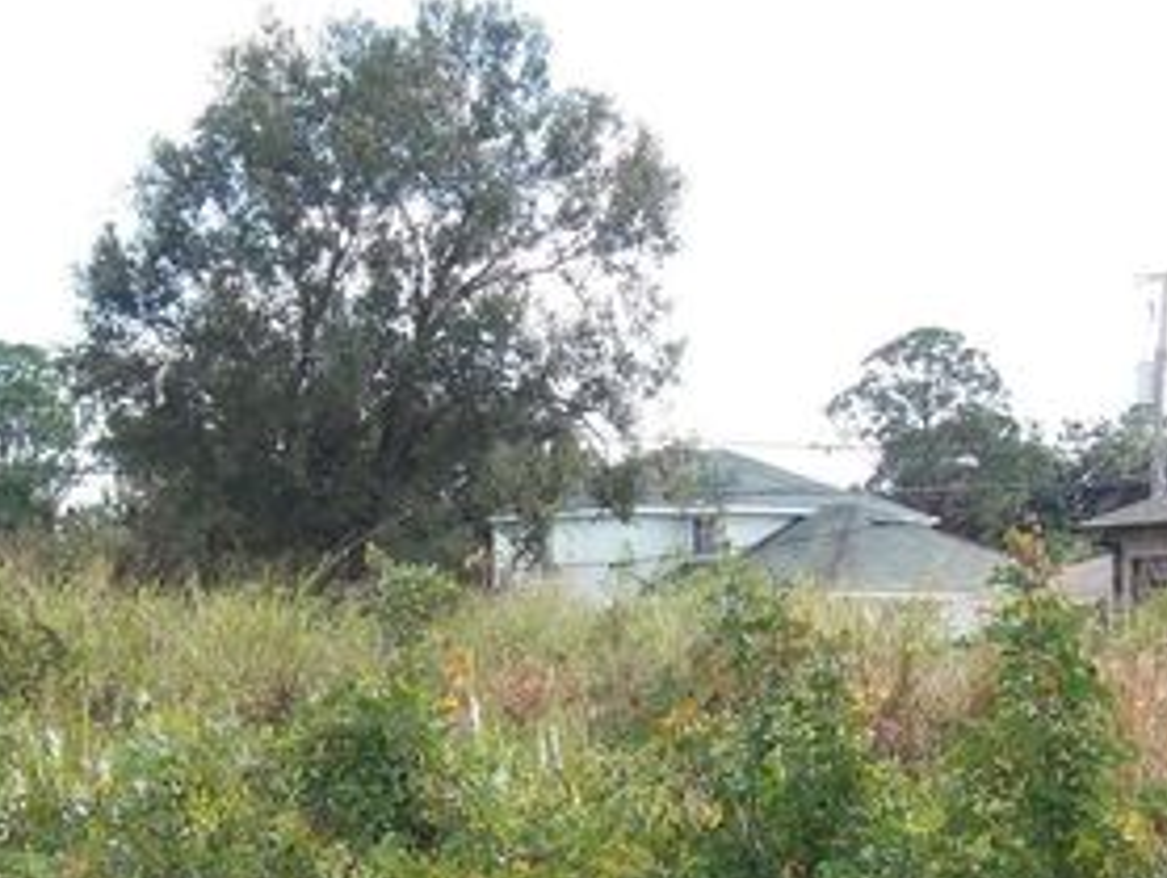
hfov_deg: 21.2
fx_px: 3104
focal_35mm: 92
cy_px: 832
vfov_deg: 15.8
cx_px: 831
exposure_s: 1/160
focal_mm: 7.2
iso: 64
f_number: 3.6
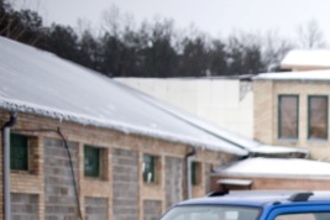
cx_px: 602
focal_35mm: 134
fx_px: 1228
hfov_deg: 13.6
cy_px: 349
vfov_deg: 9.9
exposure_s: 1/1600
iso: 400
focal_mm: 35
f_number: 2.8
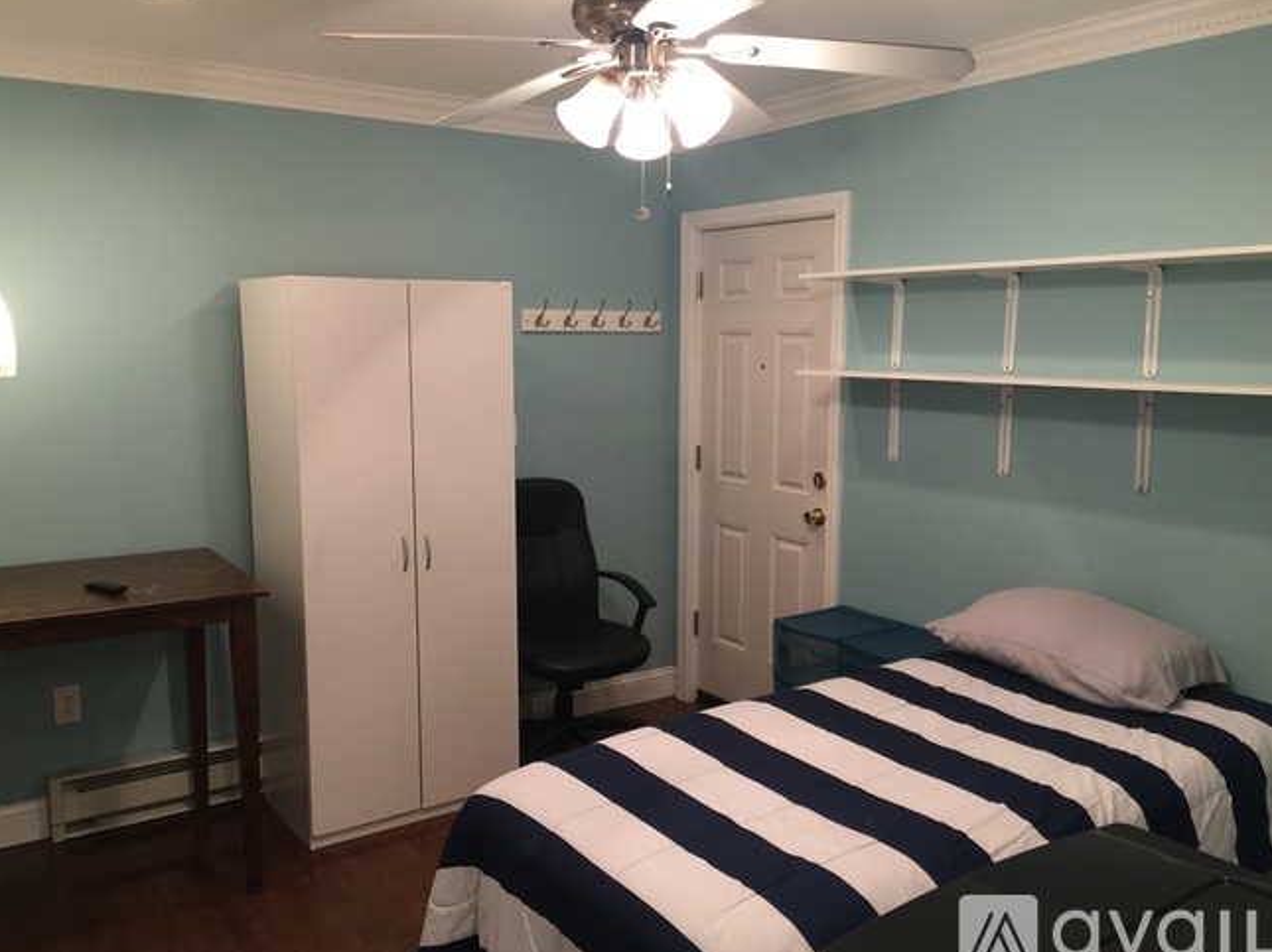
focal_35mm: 30
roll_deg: -1.1
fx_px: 1102
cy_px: 481
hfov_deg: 60.0
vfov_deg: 46.8
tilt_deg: -7.0
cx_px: 620
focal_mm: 4.15
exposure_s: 1/15
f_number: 2.2
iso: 64
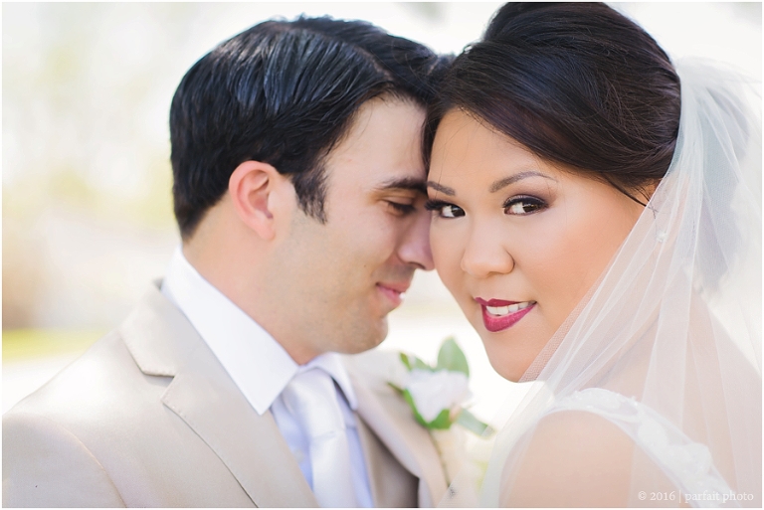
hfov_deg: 23.9
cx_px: 382
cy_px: 255
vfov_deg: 16.1
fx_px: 1805
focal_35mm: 85
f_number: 2.2
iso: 160
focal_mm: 85
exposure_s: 1/500
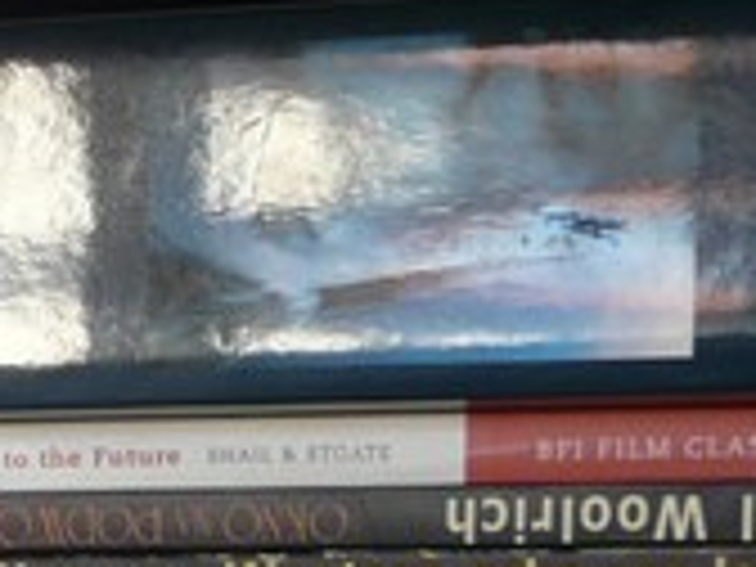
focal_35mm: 167
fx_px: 3647
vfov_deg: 8.5
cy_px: 1058
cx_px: -801
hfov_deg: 10.7
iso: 125
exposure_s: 1/30
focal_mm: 4.6
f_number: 2.8
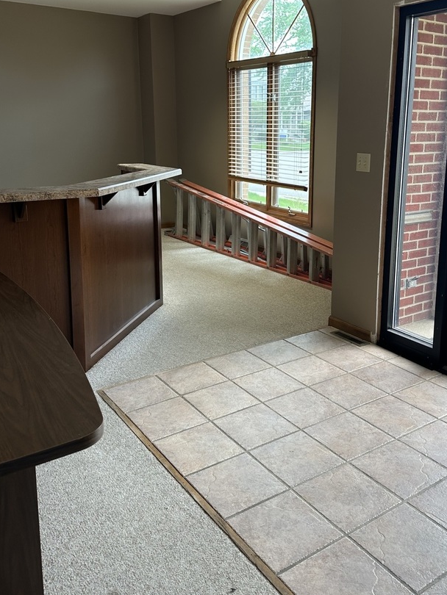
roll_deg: -1.7
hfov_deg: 44.0
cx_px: 263
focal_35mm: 32
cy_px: 237
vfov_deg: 56.3
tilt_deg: -10.3
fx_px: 551
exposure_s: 1/120
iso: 64
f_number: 1.78
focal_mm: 6.86
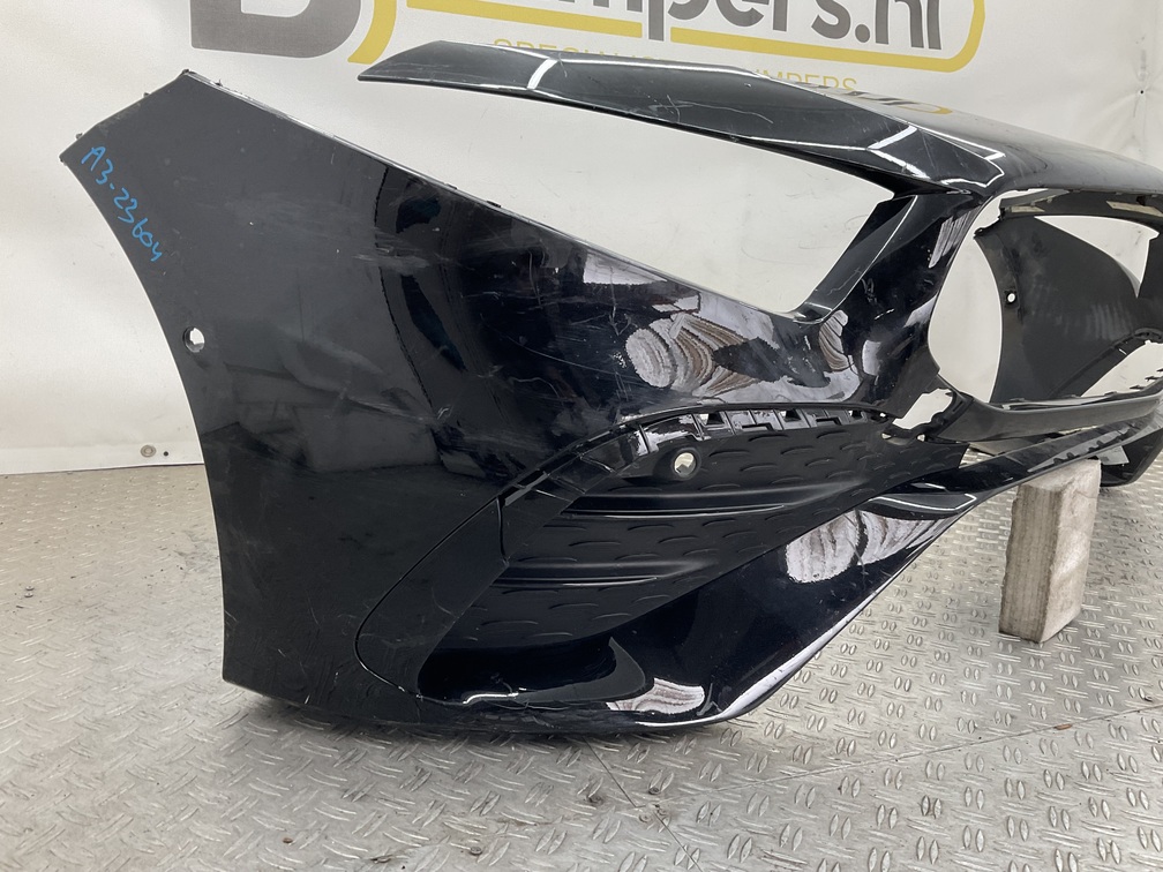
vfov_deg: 48.2
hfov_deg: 61.7
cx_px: 582
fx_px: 974
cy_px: 436
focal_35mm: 29
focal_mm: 3
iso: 40
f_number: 1.8
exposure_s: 1/100
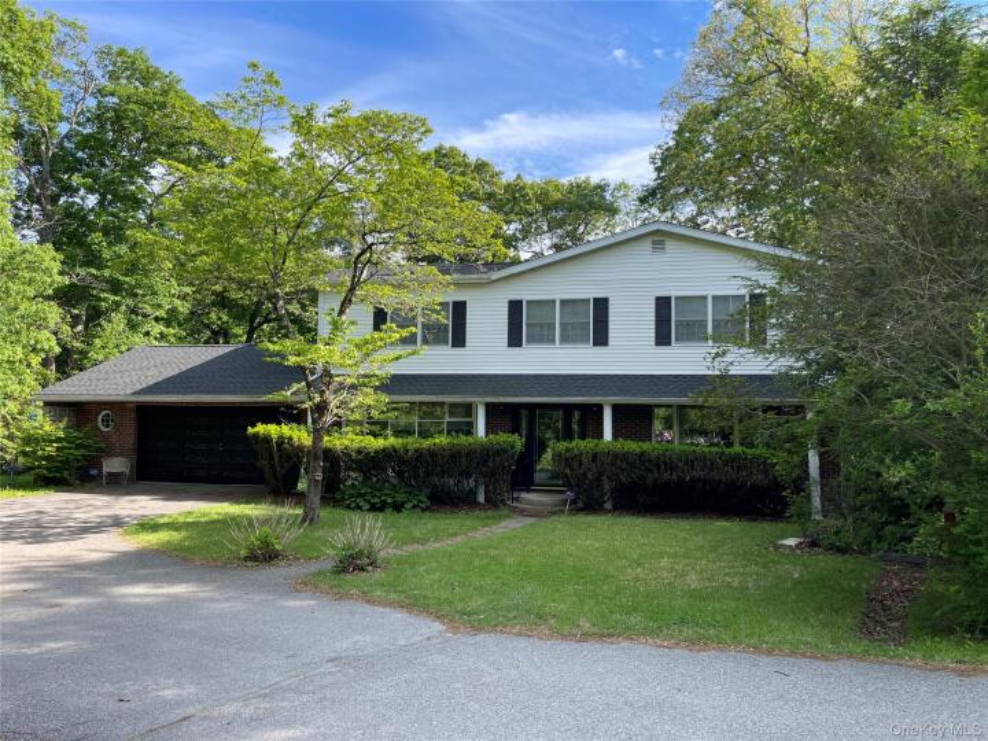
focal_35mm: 25
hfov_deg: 69.4
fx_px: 714
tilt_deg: +2.8
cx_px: 494
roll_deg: -0.8
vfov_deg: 54.9
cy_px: 370
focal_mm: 5.1
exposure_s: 1/801
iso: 32
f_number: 1.6
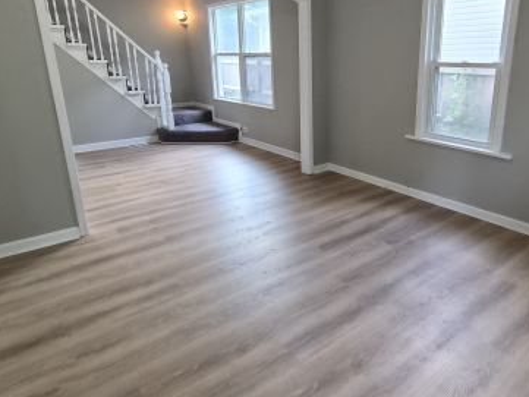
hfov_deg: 70.7
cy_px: 166
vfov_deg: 56.5
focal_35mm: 24
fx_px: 367
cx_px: 322
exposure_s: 1/60
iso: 100
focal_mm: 1.7
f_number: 2.2
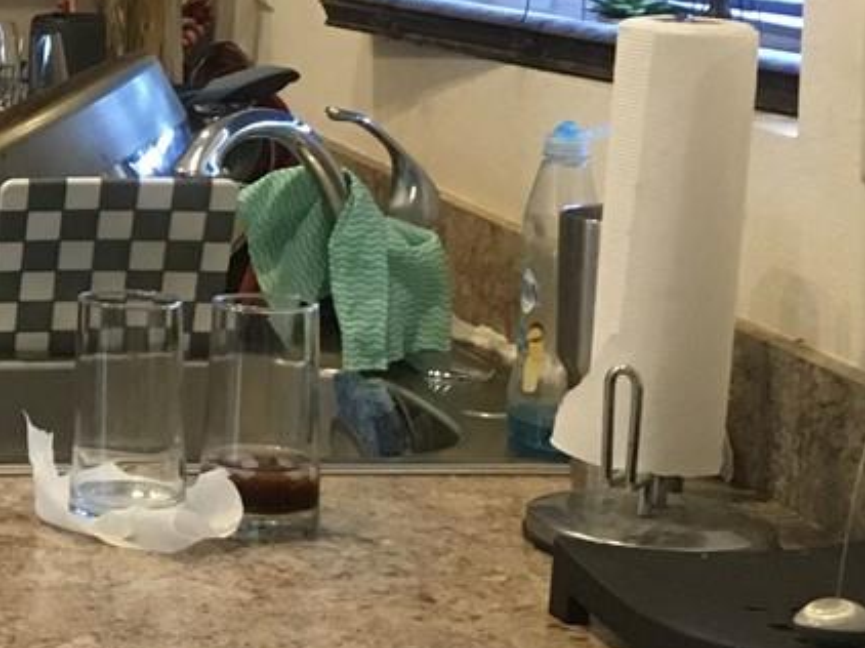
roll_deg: +0.7
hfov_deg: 16.0
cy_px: 105
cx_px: -529
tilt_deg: -8.1
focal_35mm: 110
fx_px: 2747
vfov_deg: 13.4
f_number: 2.2
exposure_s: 1/30
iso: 160
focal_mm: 4.15
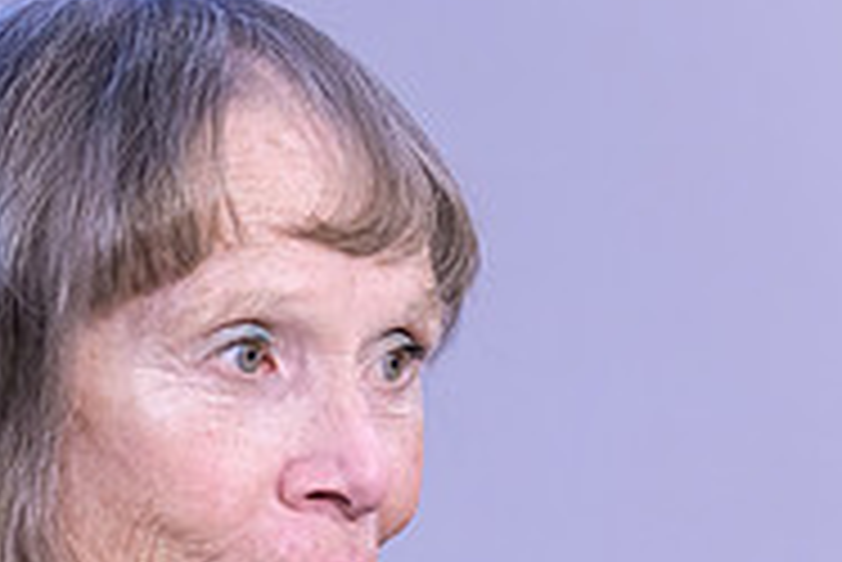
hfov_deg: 3.2
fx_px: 15214
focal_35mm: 650
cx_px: 324
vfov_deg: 2.1
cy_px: 796
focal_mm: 210
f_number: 4
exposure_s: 1/250
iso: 4000
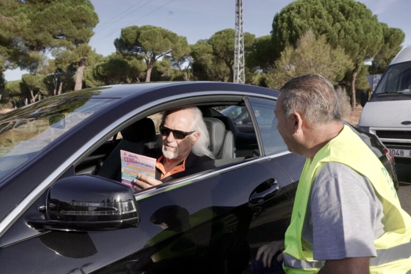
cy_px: 137
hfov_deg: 61.9
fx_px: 342
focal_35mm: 30
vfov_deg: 43.6
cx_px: 206
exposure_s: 1/6400
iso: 4000
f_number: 7.1
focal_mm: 30
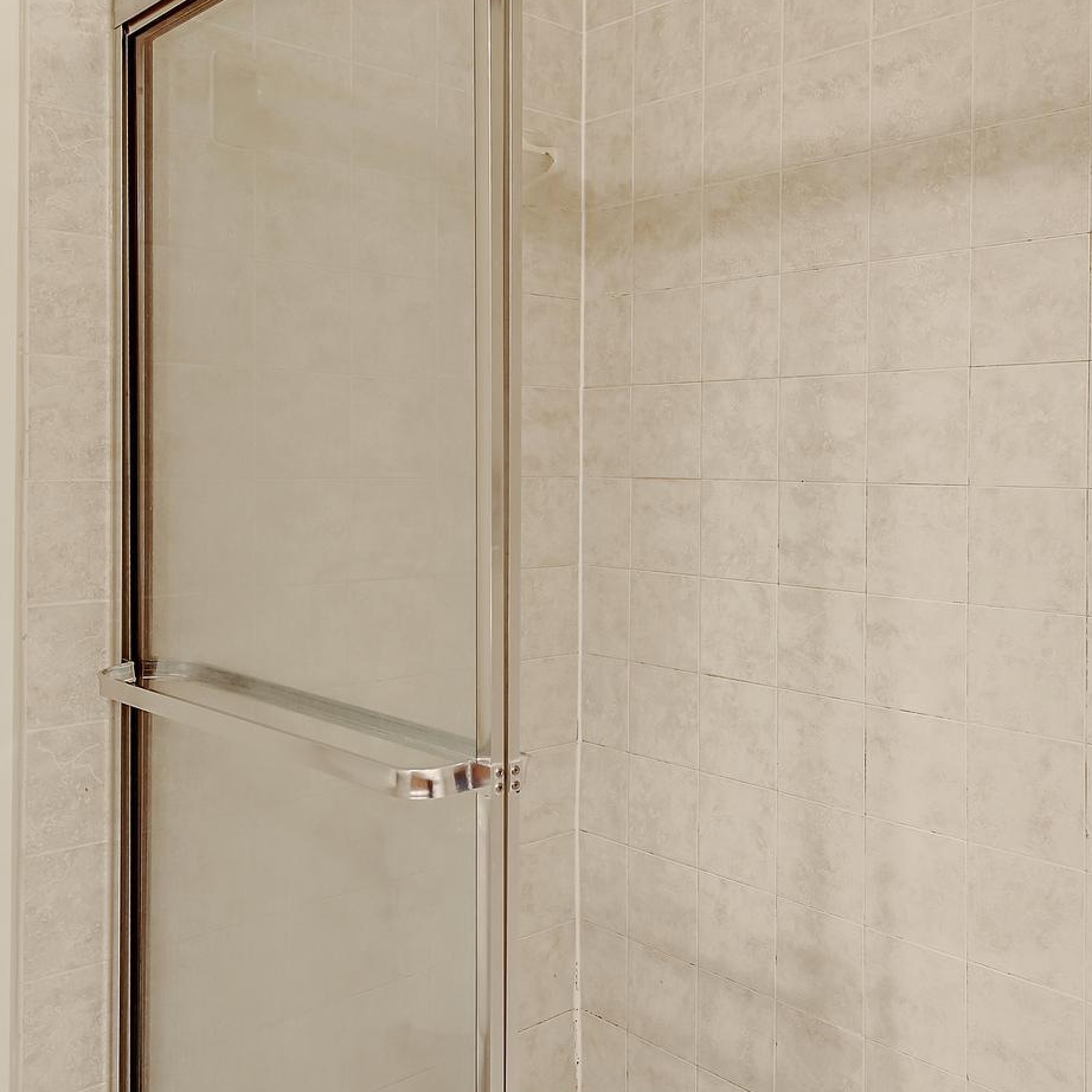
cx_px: 597
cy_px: 624
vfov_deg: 48.3
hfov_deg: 48.4
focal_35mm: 34
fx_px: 1213
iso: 250
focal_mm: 18
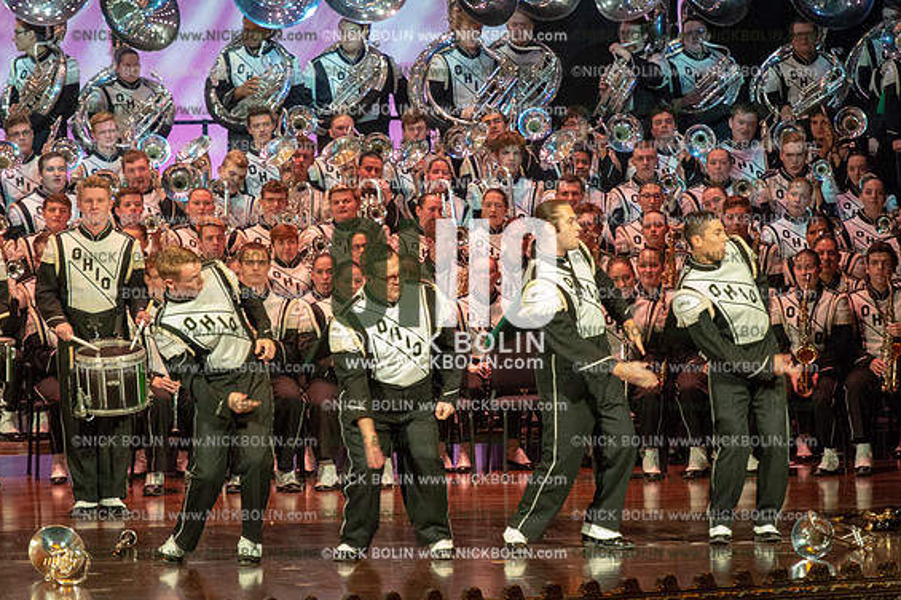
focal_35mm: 236
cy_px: 294
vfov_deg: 5.8
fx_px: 5903
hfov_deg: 8.7
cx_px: 443
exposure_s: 1/200
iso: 8000
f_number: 5.6
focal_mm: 230
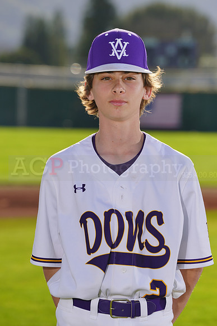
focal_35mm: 268
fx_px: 2422
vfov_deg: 7.7
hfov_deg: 5.1
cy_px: 163
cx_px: 108
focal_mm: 268
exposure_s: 1/250
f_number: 9
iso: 100
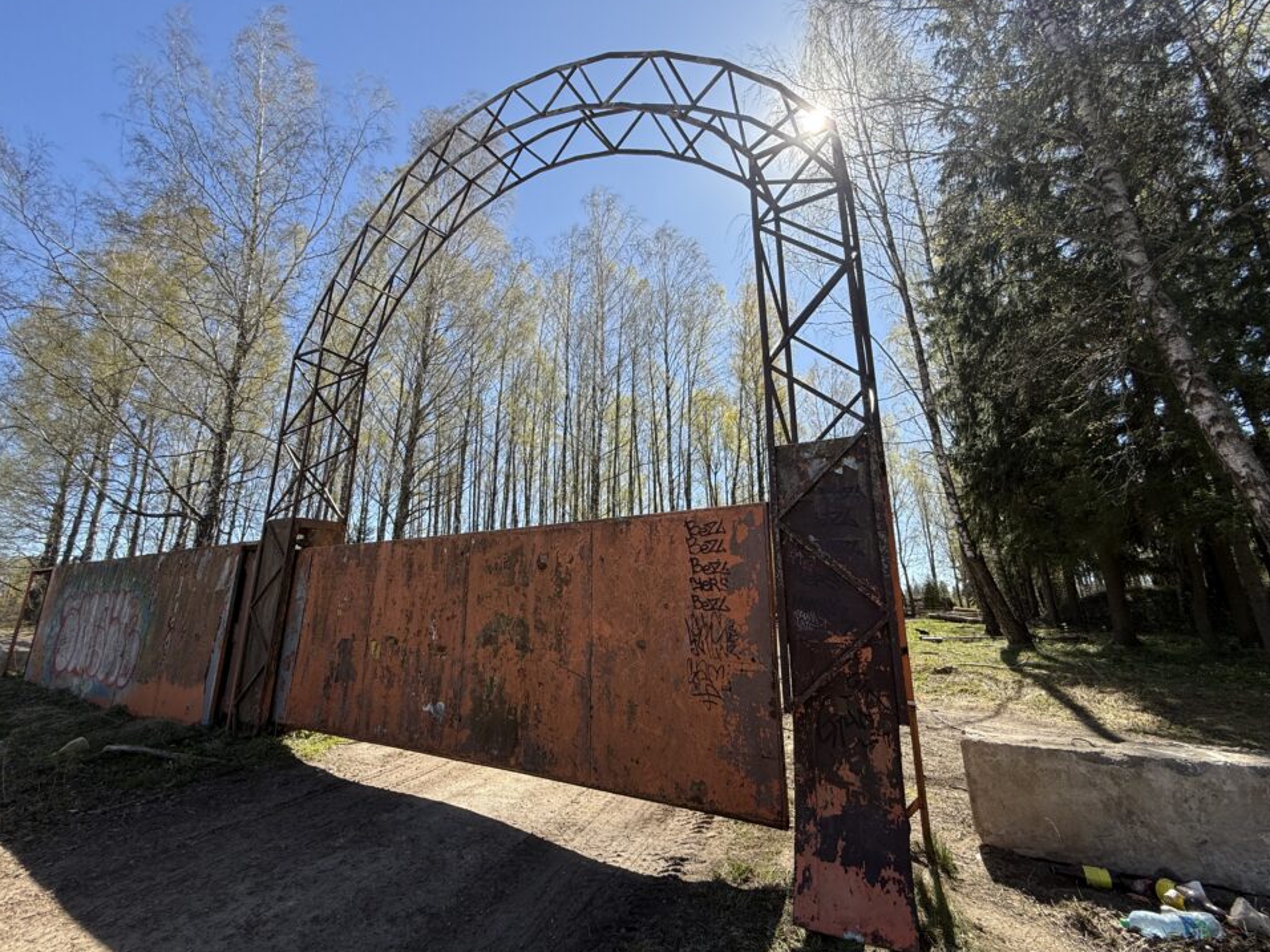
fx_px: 550
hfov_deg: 98.2
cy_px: 470
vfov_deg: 81.7
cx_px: 631
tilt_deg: +14.0
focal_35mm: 15
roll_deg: +0.3
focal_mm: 2.22
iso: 50
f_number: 2.2
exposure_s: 1/985
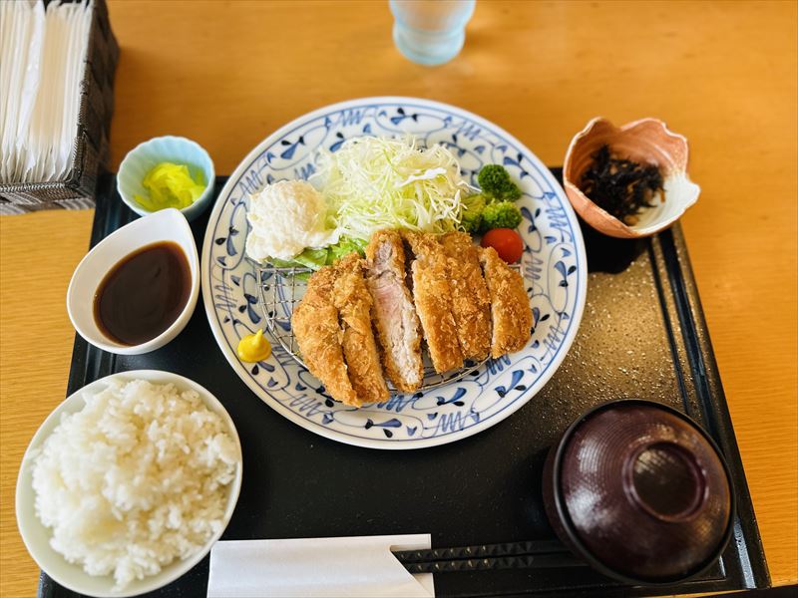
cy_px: 299
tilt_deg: -68.2
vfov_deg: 56.8
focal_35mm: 24
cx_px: 399
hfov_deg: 71.6
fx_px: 553
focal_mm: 6.86
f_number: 1.78
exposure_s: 1/153
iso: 64
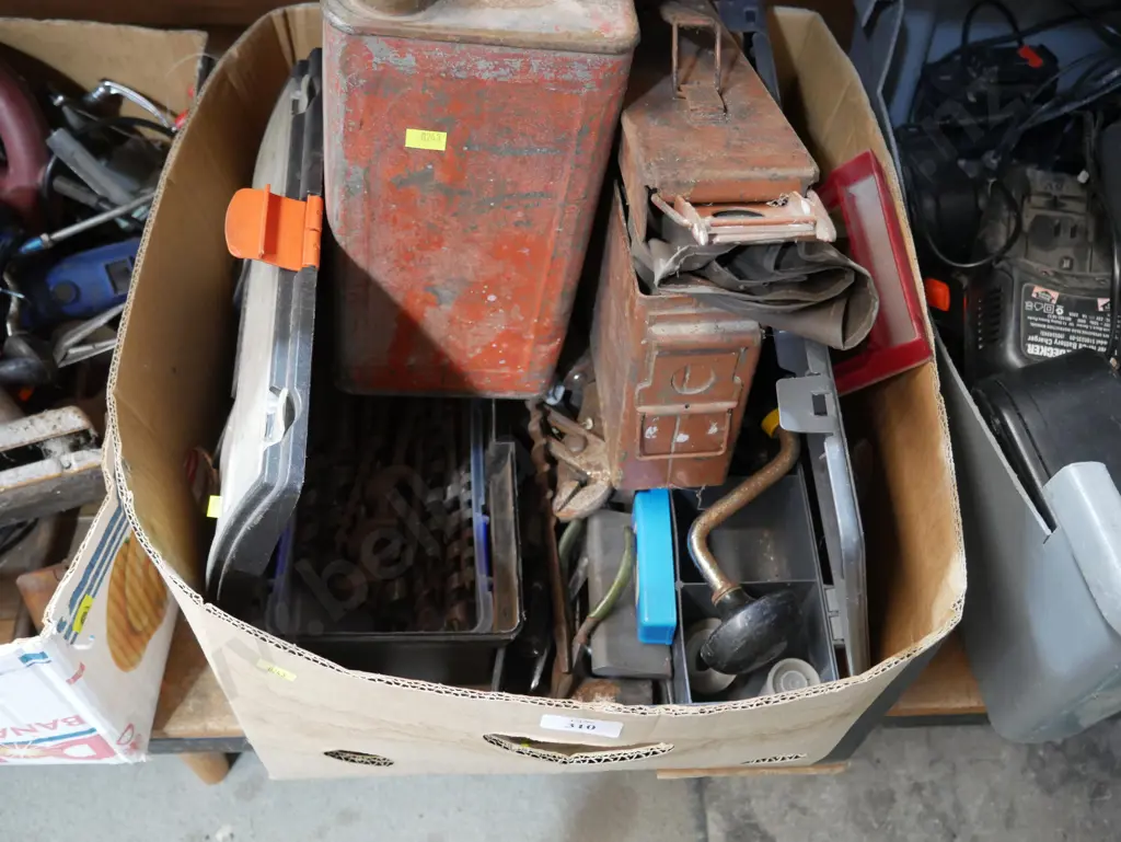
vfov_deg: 44.2
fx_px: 1037
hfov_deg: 56.8
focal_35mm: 32
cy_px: 421
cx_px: 560
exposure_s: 1/60
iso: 2000
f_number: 3.6
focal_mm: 16
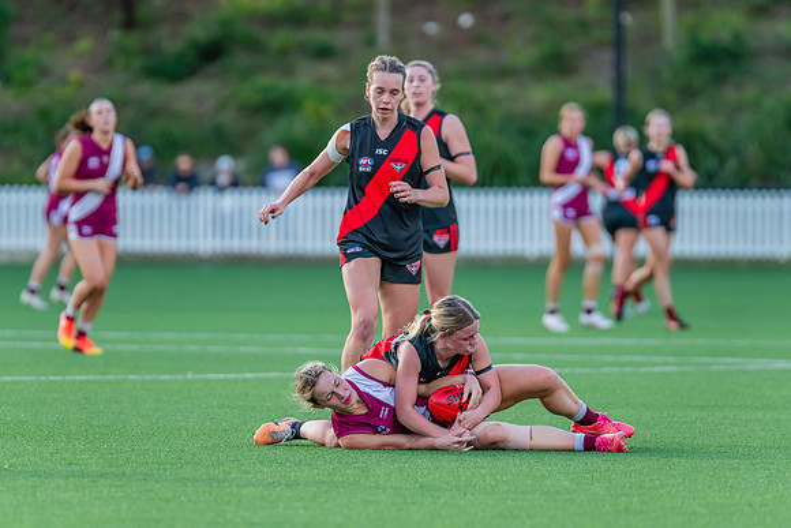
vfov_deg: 3.4
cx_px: 395
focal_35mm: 402
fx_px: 8843
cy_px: 254
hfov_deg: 5.1
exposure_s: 1/800
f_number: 4
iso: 800
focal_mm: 360
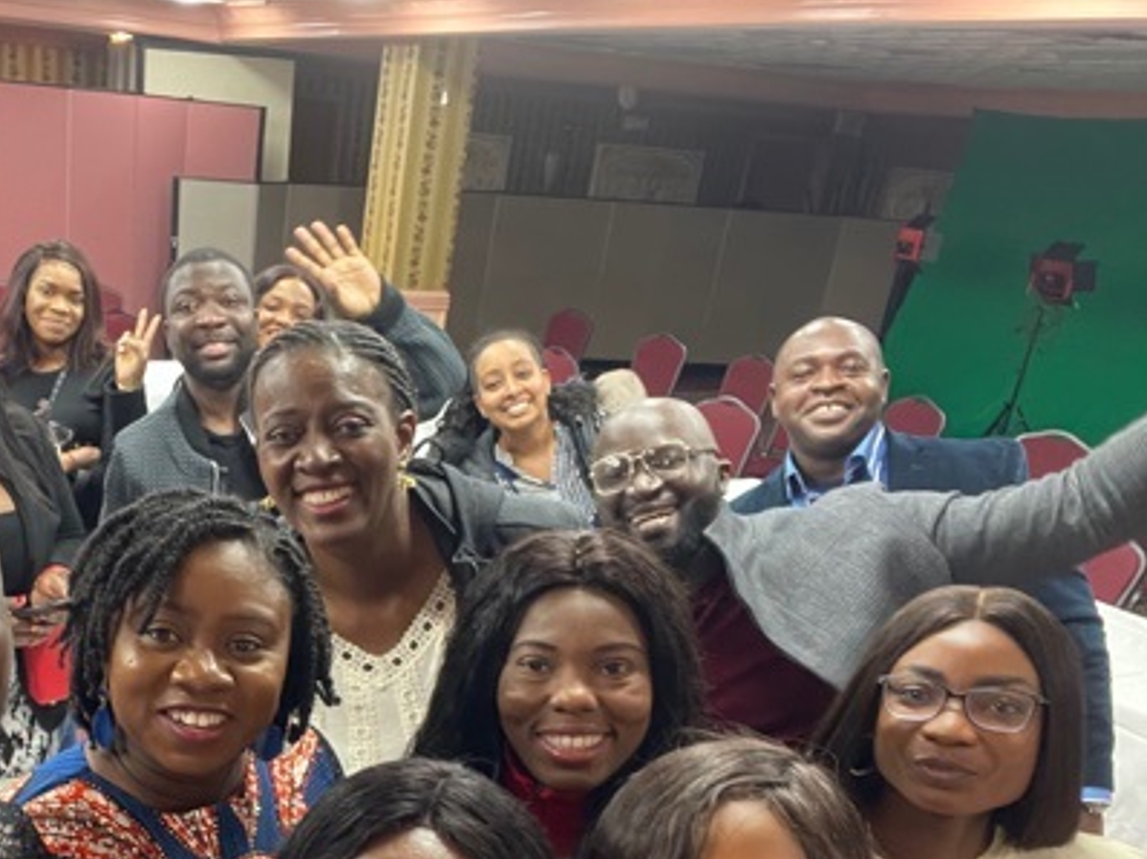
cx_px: 239
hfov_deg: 47.6
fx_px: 1225
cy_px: 675
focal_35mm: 37
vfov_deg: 37.4
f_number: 2.2
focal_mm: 2.71
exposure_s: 1/40
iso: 400
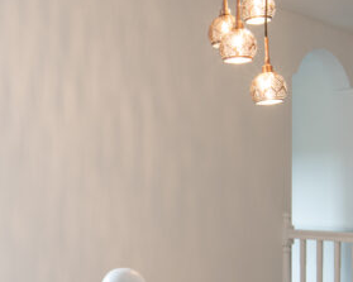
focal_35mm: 56
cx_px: 110
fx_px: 585
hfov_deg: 33.2
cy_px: 200
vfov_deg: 26.9
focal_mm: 16
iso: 200
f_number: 8
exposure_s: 1/4
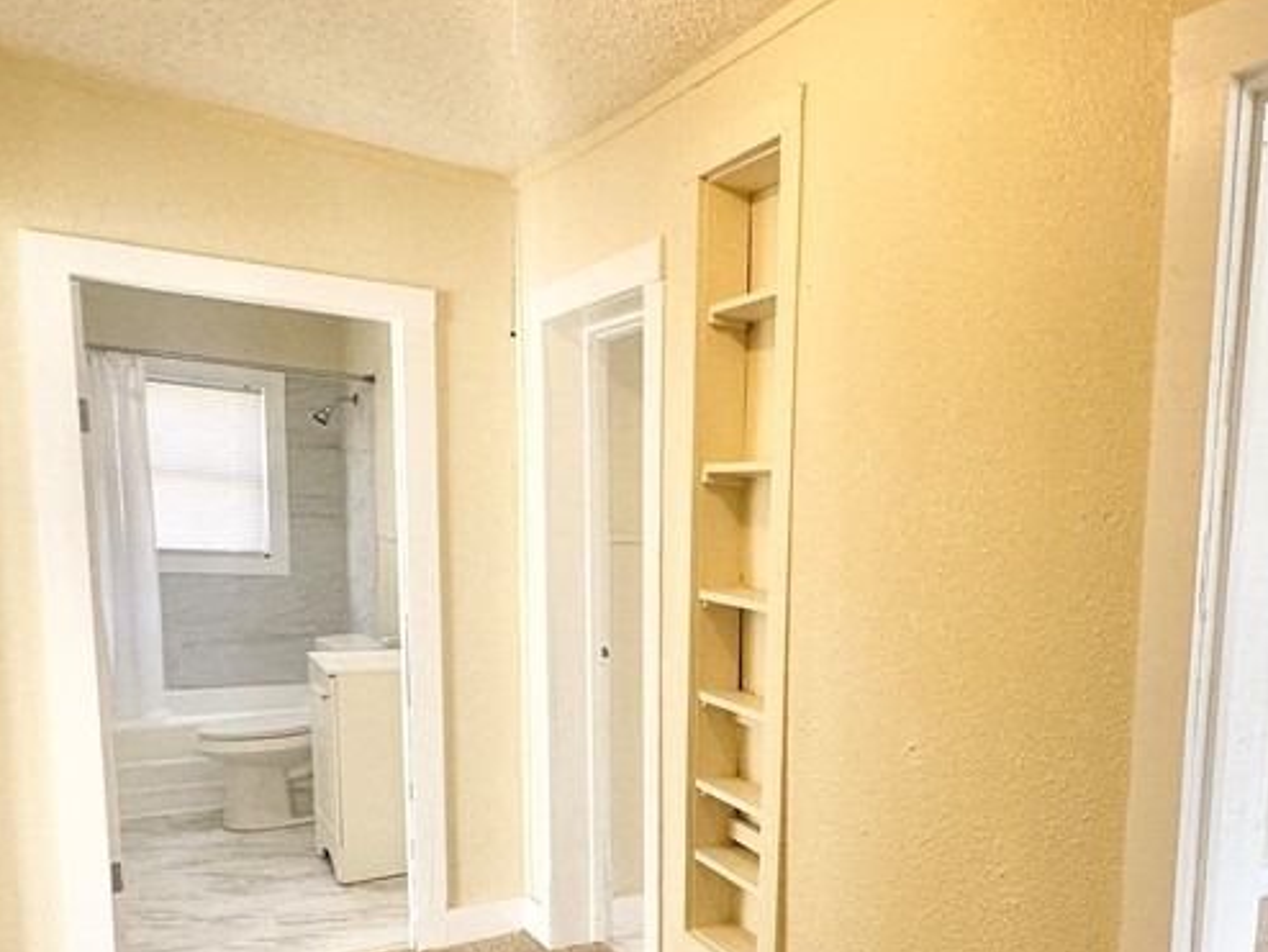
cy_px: 675
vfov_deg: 47.0
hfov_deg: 58.2
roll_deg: -2.9
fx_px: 1063
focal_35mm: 29
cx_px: 963
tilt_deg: -6.6
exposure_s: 1/120
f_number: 2.2
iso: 125
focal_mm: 2.22
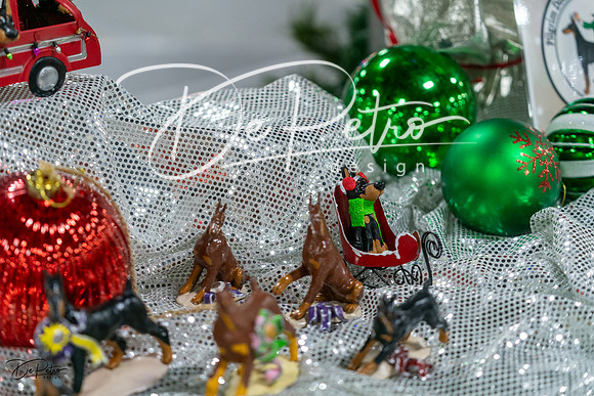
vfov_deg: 19.5
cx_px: 297
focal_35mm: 70
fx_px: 1155
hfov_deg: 28.8
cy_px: 198
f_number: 2.8
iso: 1600
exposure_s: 1/160
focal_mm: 70
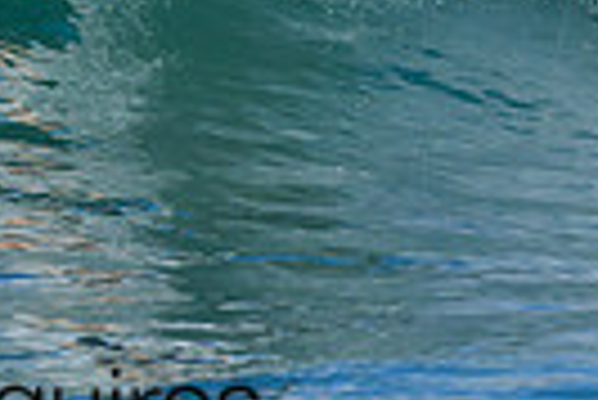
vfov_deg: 0.3
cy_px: -358
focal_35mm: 4034
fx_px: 67082
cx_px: 117
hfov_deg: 0.5
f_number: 6.3
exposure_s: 1/2000
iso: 280
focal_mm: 800
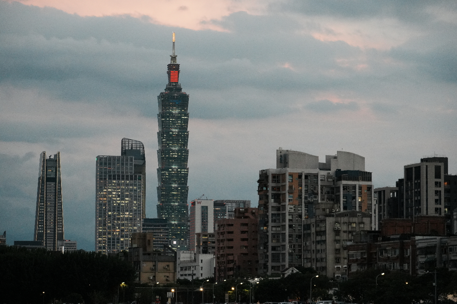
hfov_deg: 15.5
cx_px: 228
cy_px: 152
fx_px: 1675
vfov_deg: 10.4
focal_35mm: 132
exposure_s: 1/200
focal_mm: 88
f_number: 5.6
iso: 2500
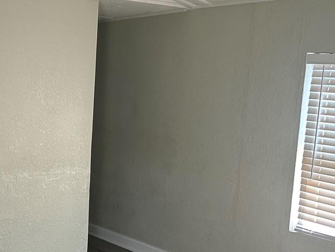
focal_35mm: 60
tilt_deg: -9.2
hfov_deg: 30.8
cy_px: 190
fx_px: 581
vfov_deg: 24.1
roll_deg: -2.8
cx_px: 38
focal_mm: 6.86
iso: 160
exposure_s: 1/121
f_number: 1.78
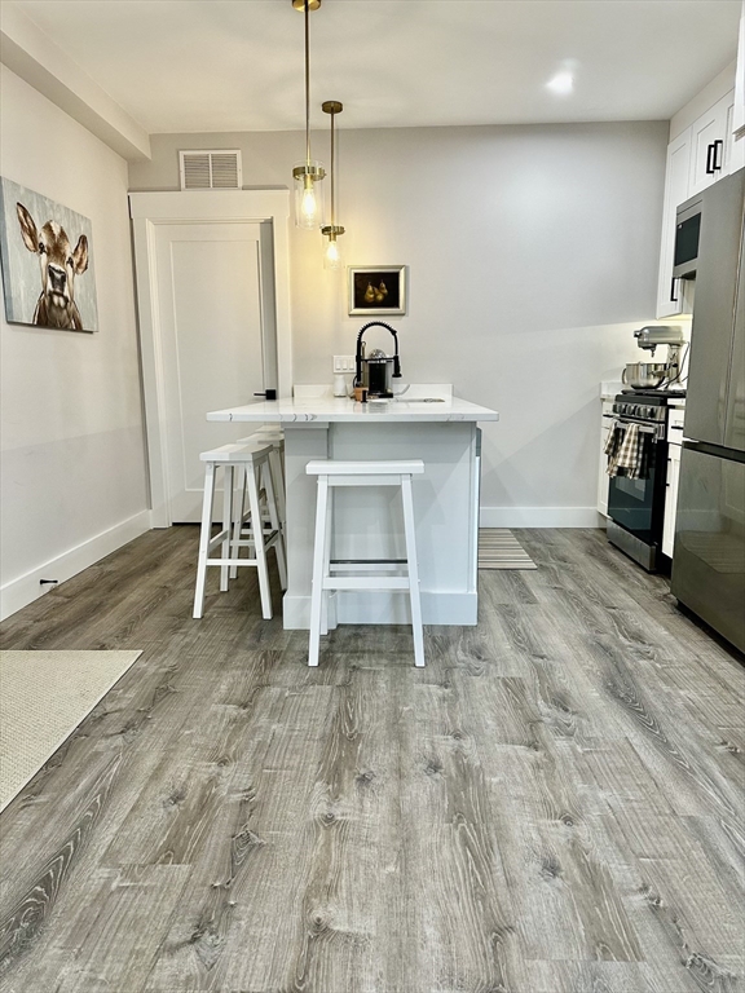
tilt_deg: -9.9
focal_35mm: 24
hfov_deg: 56.8
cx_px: 372
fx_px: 689
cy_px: 496
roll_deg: -0.8
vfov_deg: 71.6
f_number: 1.78
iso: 200
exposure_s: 1/120
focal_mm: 6.86
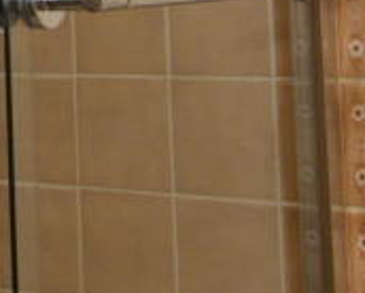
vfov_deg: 14.1
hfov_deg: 18.4
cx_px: 135
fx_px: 1126
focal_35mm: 104
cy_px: -117
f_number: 4
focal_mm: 11
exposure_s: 1/60
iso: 720
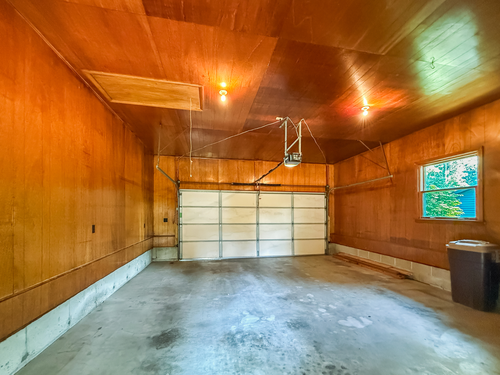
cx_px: 250
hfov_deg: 102.1
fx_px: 202
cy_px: 188
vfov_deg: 85.7
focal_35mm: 14
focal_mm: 2.22
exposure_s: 1/60
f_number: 2.2
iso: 800
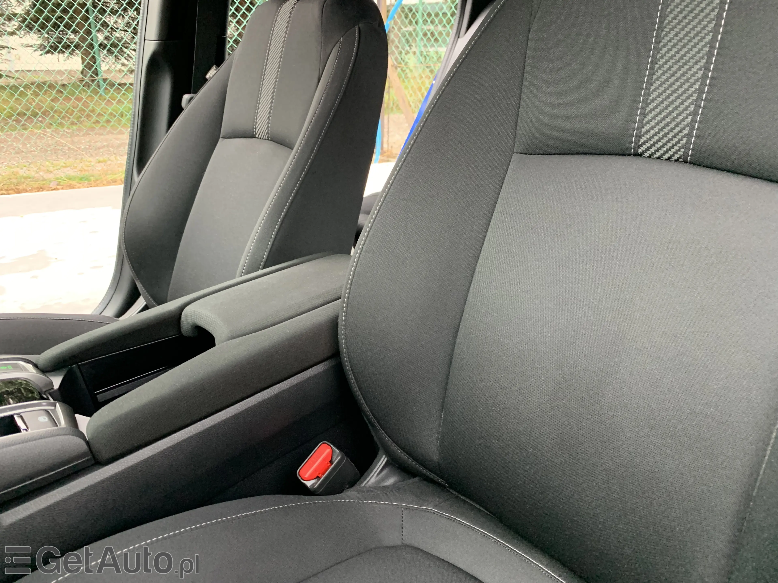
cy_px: 292
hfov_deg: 67.3
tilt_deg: -22.4
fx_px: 584
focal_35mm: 26
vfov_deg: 53.1
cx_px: 389
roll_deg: -1.7
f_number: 1.8
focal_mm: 4.25
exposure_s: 1/58
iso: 400
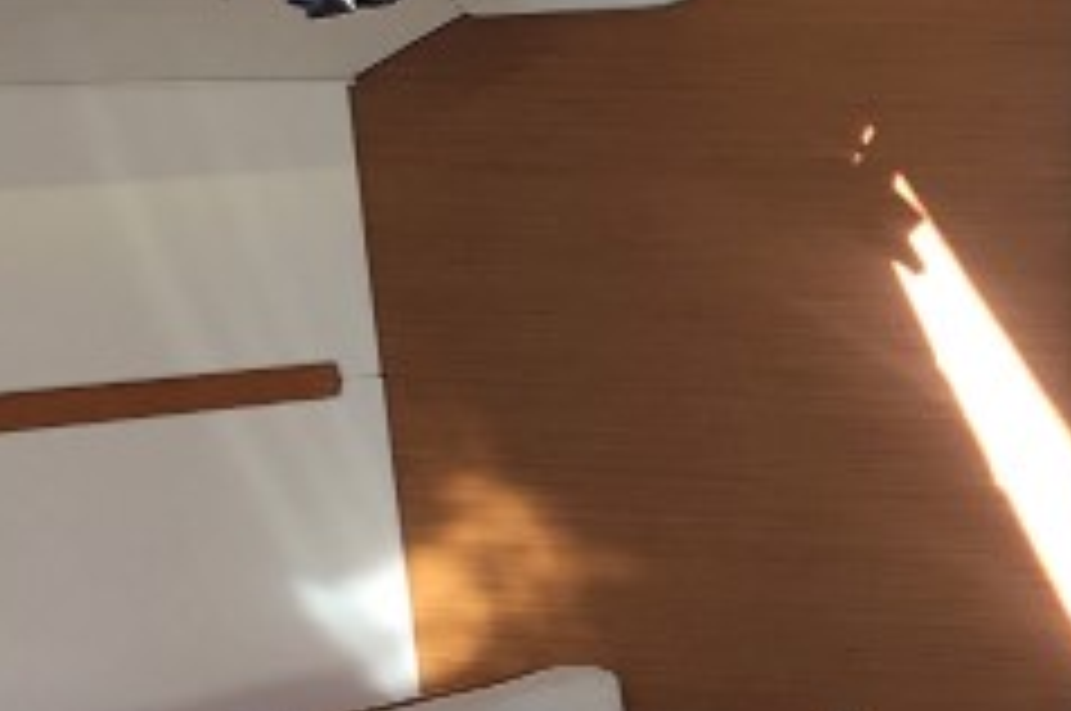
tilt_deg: -9.6
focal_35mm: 130
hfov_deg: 15.1
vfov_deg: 10.4
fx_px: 3862
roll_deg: -2.0
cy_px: 742
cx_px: 1386
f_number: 2.2
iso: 25
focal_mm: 4.15
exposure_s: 1/50
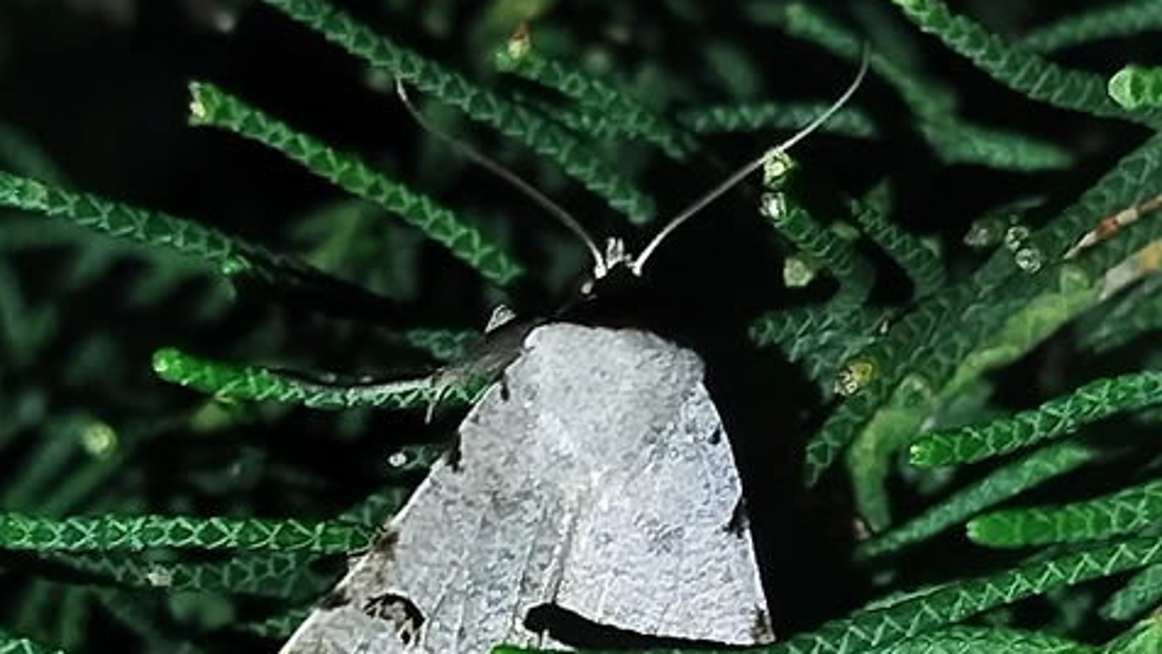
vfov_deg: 9.3
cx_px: 579
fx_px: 3976
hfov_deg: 16.6
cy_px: 678
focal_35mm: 129
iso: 320
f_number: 1.7
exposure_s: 1/33
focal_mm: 5.31
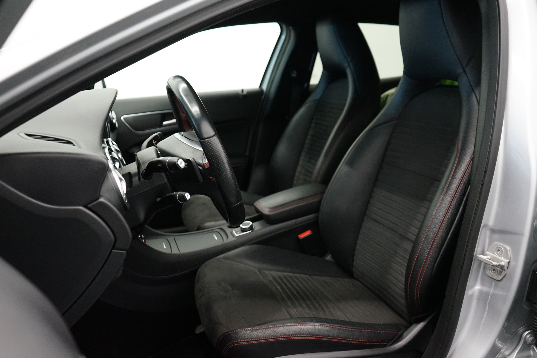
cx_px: 268
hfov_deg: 61.9
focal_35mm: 30
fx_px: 447
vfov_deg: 43.6
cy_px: 179
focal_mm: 30
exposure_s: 1/160
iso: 4000
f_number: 3.5
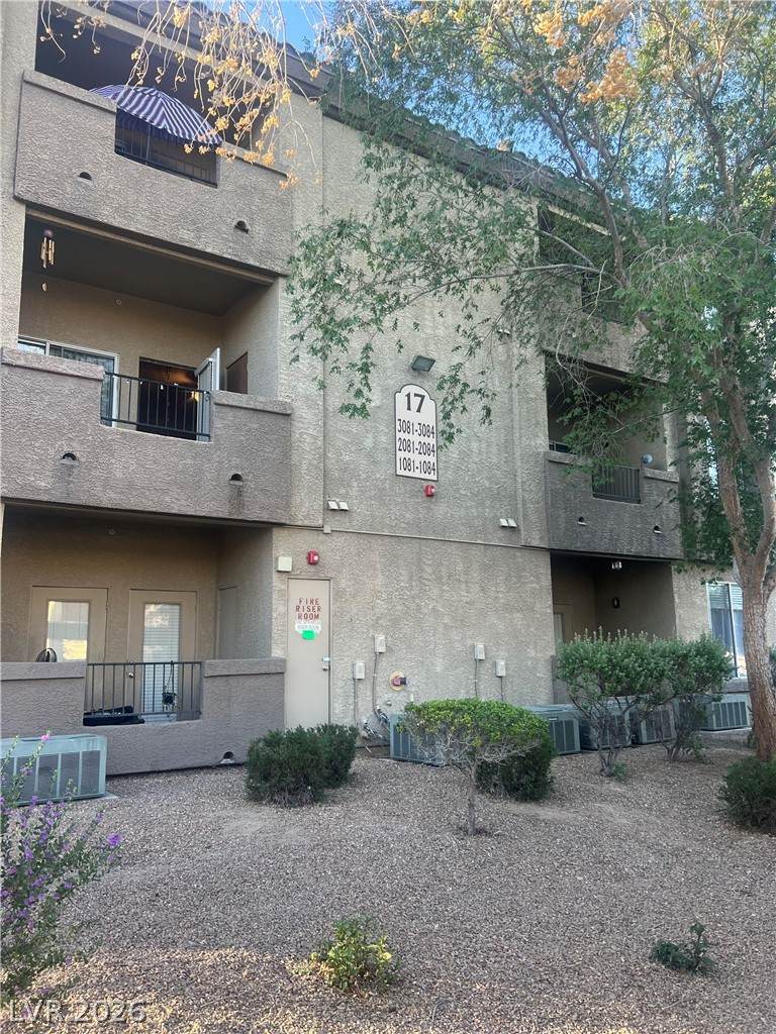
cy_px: 517
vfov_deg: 67.3
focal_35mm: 26
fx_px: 777
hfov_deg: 53.1
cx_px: 388
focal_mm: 5.7
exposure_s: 1/183
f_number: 1.5
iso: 40
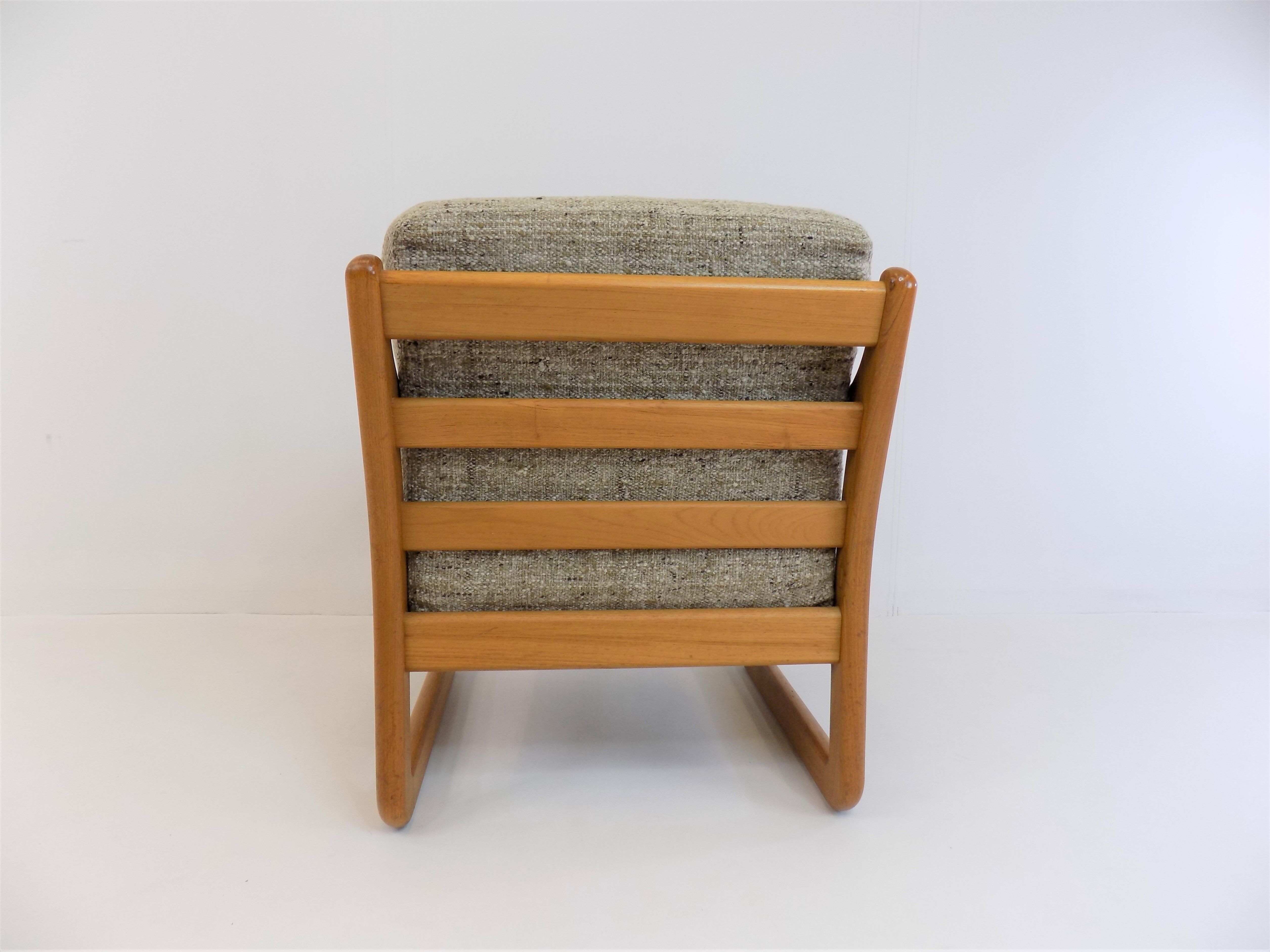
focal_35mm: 23
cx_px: 635
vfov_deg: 58.9
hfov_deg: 73.9
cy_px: 476
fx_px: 844
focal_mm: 4
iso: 80
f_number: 3.1
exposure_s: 1/40
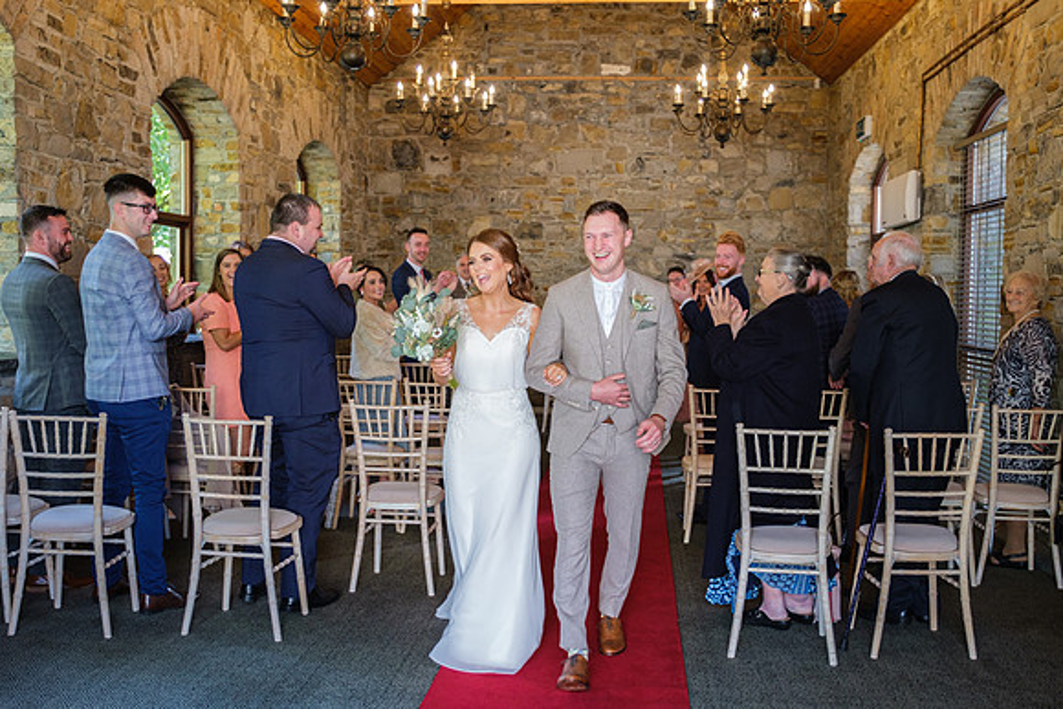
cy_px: 354
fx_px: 1068
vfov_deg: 36.7
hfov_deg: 52.9
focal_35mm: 36
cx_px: 532
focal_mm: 22.7
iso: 1250
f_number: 2.8
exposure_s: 1/160
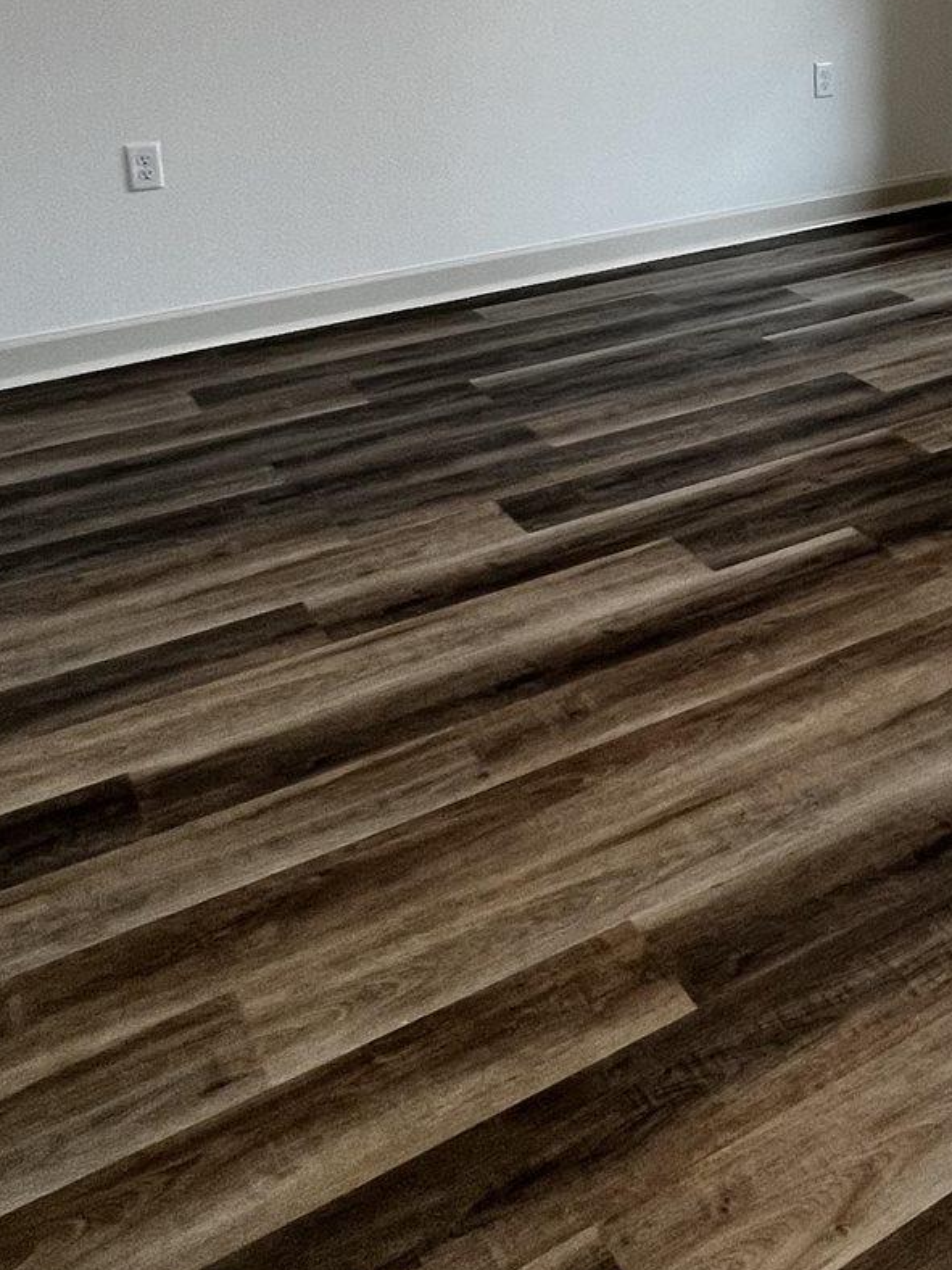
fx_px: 1393
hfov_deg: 34.5
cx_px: 941
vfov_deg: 45.0
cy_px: 155
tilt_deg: -12.2
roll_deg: +1.0
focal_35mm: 38
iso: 125
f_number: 1.8
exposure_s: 1/120
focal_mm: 1.57
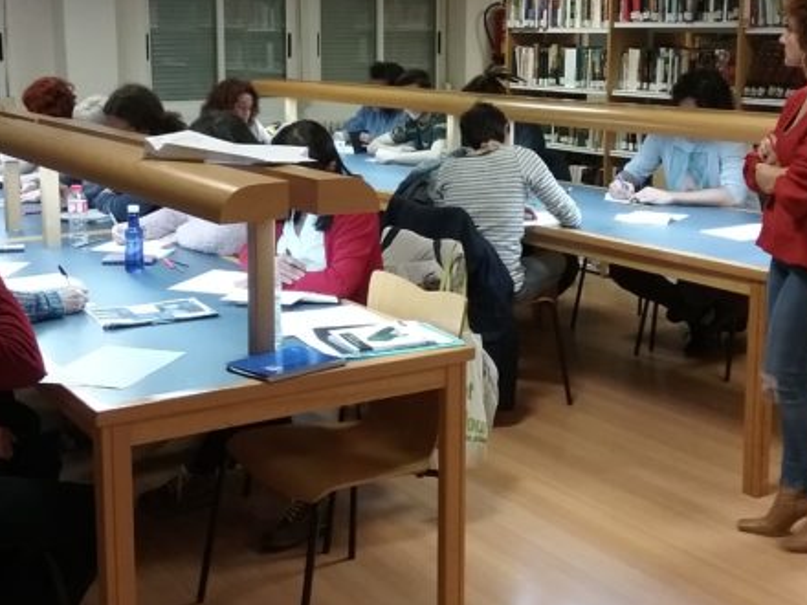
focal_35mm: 49
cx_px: 358
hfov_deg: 38.9
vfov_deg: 29.5
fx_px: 1142
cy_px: 224
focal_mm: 3.3
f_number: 2.2
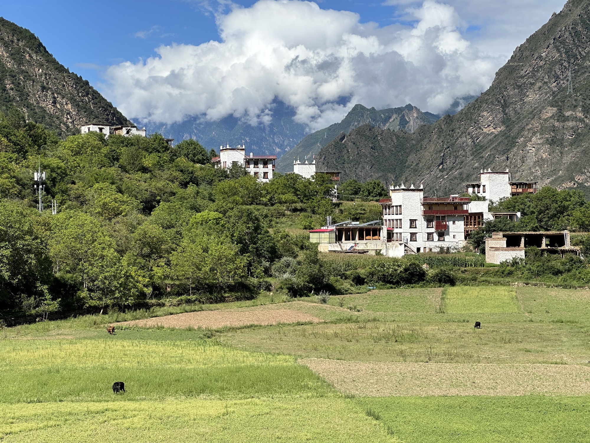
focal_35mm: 77
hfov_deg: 25.3
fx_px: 1312
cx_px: 295
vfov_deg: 19.1
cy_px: 222
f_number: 2.8
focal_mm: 9
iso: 32
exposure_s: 1/903
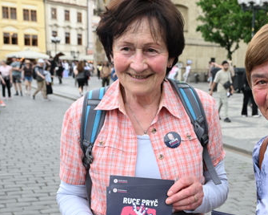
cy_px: 159
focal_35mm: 60
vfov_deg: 25.1
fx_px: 476
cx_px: 221
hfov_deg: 30.6
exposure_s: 1/200
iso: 500
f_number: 6.3
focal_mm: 31
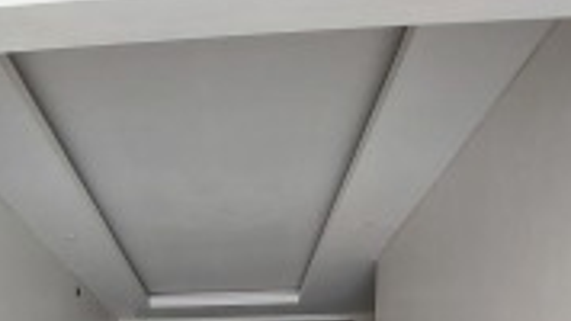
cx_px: 197
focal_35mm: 32
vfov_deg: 24.8
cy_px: 518
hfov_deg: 59.8
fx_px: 484
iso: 160
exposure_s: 1/50
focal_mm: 1.74
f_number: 2.2
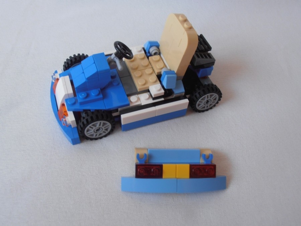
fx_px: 322
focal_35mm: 37
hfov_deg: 50.1
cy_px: 113
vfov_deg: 38.7
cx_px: 150
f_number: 3.9
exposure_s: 1/40
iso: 80
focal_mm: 6.61
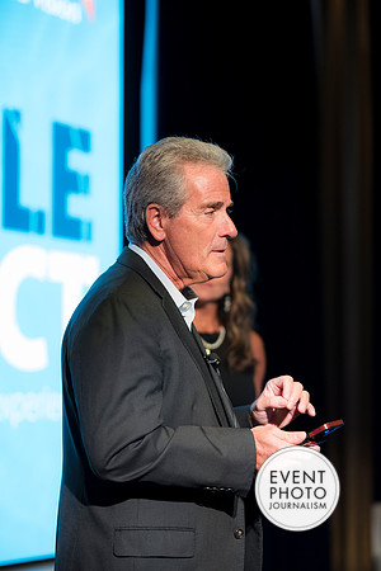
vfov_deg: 20.4
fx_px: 1587
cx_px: 190
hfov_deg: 13.7
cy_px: 286
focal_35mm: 100
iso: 1250
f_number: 2.8
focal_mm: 100
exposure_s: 1/125
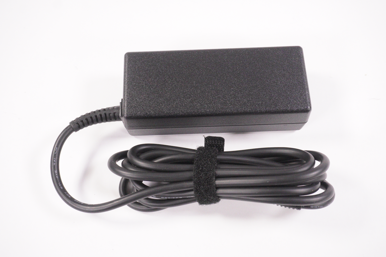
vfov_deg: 34.1
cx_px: 193
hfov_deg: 49.6
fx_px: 418
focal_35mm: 39
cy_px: 128
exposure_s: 1/2000
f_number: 6.3
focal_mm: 26
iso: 6400
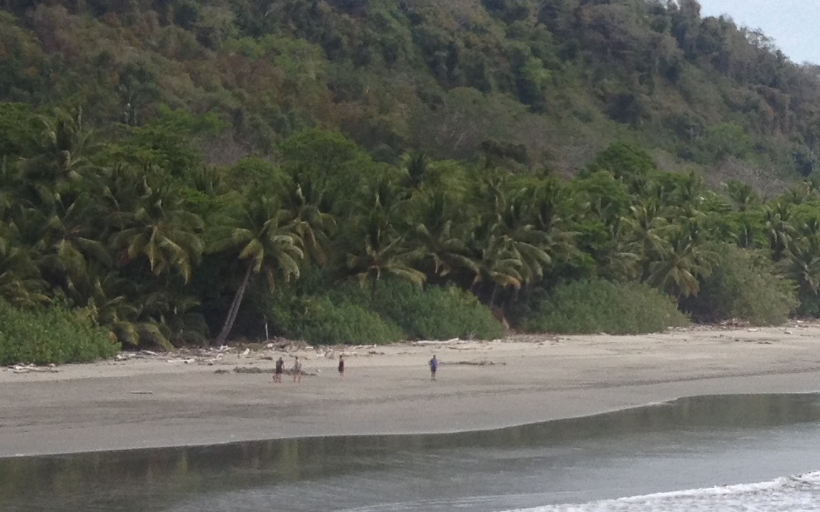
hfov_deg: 16.2
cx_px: 1003
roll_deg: +0.8
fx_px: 2748
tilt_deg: -3.1
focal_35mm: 123
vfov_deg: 10.6
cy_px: 323
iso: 50
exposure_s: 1/1783
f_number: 2.4
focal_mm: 4.28
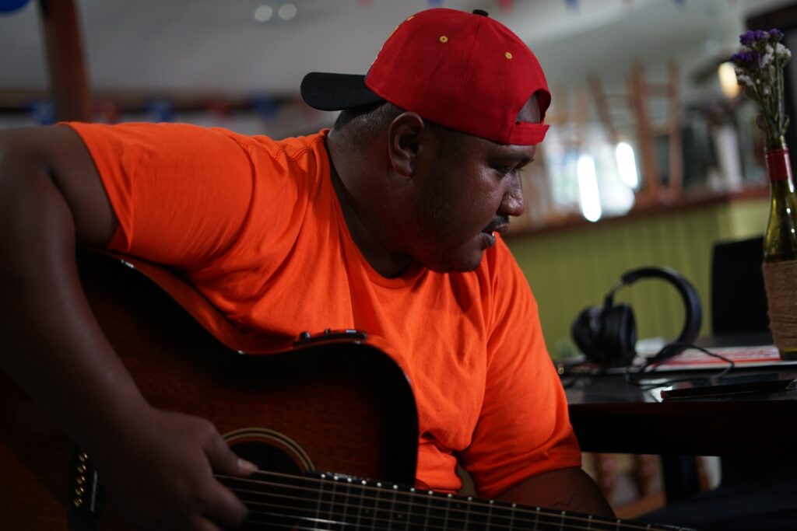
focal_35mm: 50
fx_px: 1107
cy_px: 266
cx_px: 398
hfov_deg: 39.6
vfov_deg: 27.0
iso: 250
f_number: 1.8
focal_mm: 50
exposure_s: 1/30
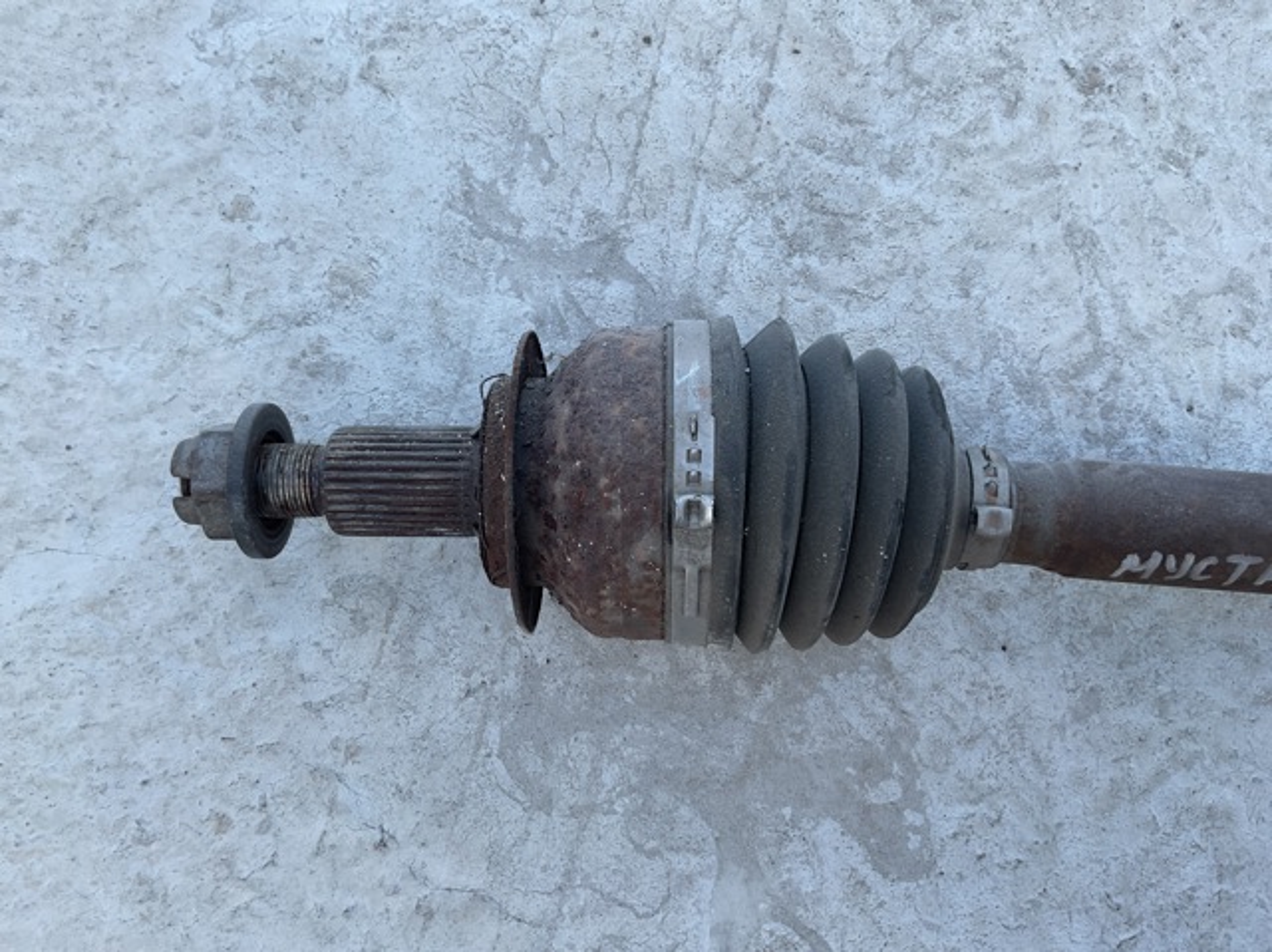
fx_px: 1065
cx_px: 636
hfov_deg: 61.7
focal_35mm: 29
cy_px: 476
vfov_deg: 48.2
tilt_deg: -83.8
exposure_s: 1/355
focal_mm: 3
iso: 16
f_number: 1.8
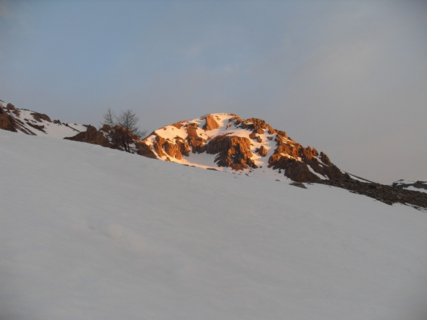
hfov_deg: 52.6
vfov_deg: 40.7
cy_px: 160
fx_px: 432
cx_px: 214
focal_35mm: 35
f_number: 2.8
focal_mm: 6.3
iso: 80
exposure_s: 1/125
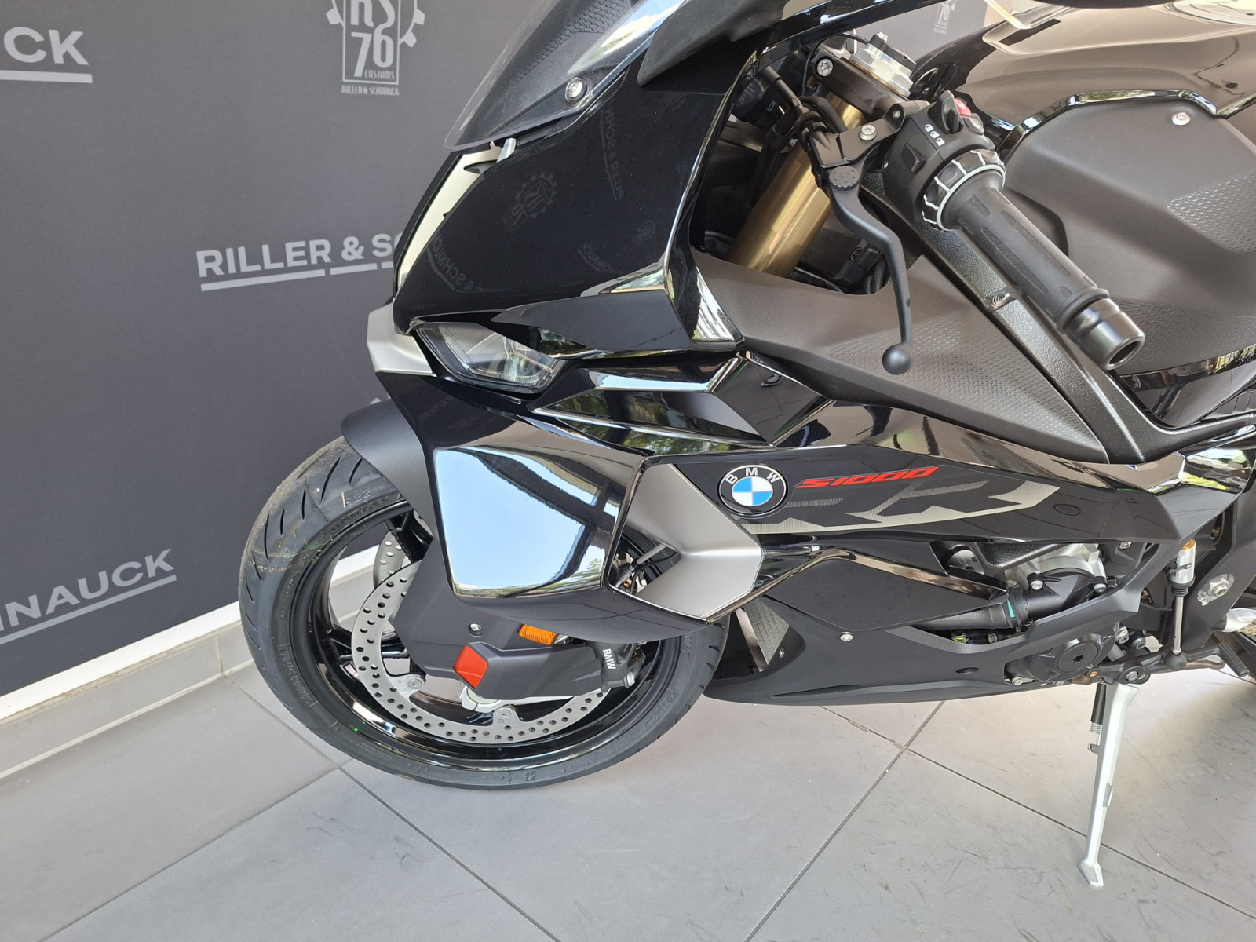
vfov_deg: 58.9
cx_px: 628
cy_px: 471
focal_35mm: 23
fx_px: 835
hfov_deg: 73.9
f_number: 1.8
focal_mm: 5.54
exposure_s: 1/50
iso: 160
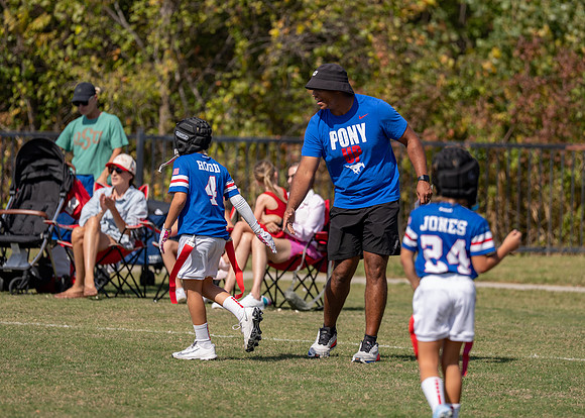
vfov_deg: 4.8
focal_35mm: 297
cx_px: 335
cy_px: 179
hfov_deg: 6.8
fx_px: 4932
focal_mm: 200
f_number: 2.8
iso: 100
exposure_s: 1/1600
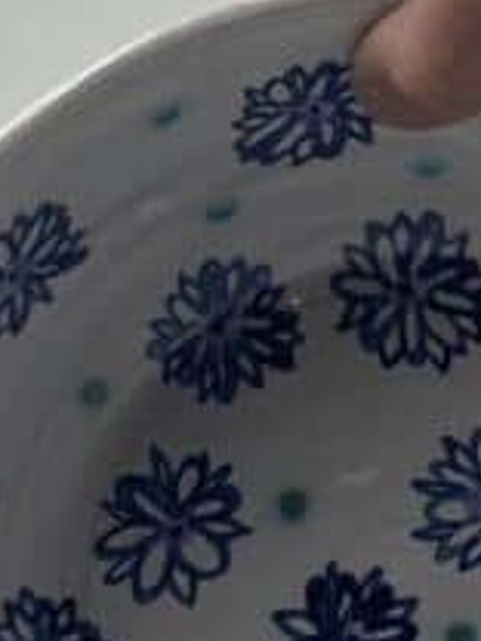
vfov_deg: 10.7
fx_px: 3428
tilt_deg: -17.6
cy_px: 487
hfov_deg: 8.0
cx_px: 416
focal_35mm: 185
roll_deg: -2.1
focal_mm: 6.86
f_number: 1.78
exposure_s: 1/371
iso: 64
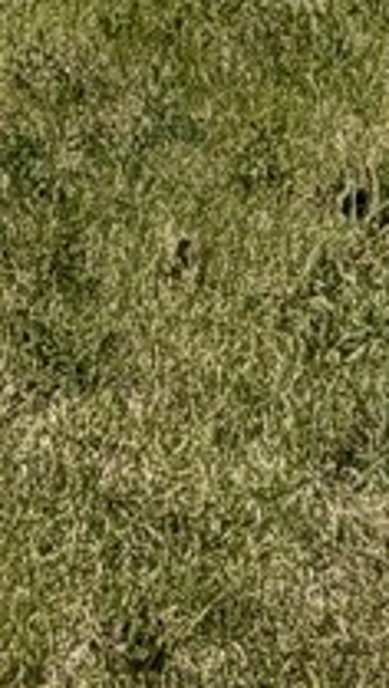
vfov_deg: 14.7
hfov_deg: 10.2
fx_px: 1920
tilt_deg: -0.1
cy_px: -862
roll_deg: +0.7
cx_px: -521
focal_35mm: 105
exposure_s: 1/1235
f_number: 2.2
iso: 20
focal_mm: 2.22
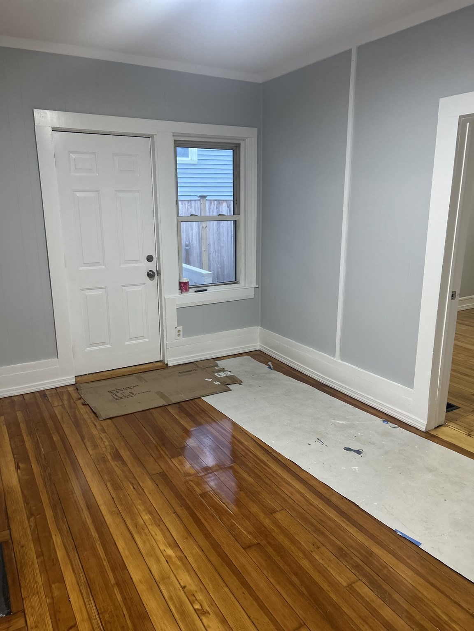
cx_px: 237
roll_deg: +0.7
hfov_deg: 53.1
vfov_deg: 67.3
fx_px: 475
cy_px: 316
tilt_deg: -13.2
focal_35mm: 26
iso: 160
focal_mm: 5.7
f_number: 1.5
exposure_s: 1/60
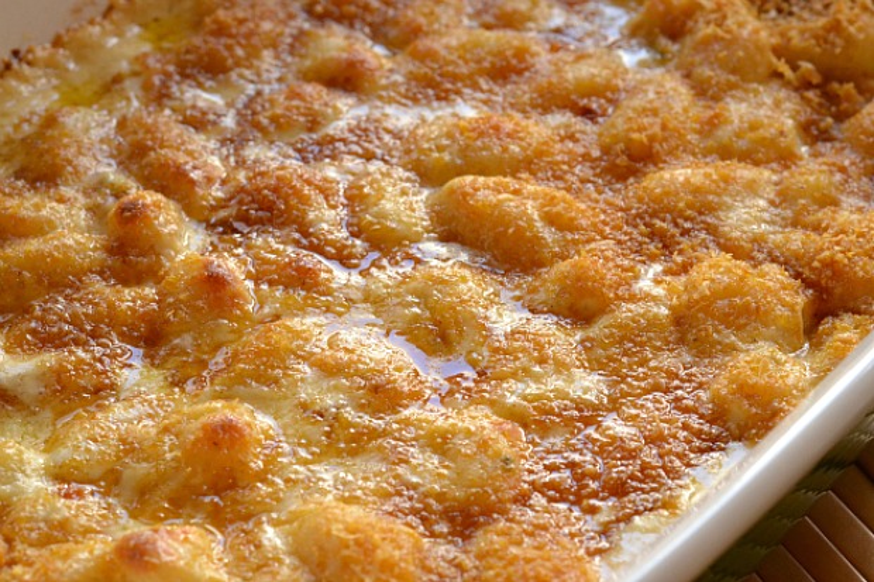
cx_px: 437
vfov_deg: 18.2
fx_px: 1820
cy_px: 291
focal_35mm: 75
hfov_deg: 27.0
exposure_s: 1/100
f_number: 7.1
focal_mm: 50
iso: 1600
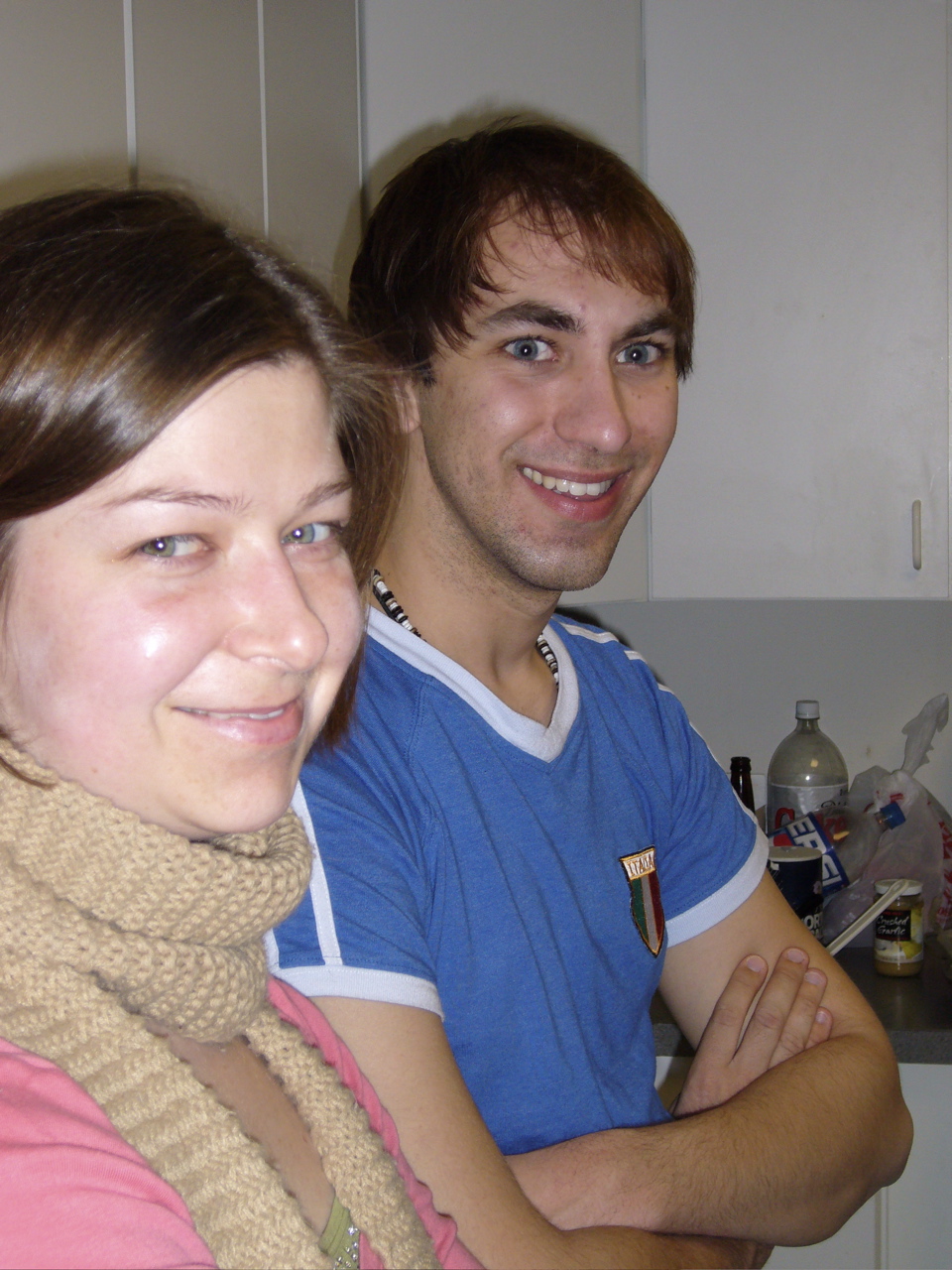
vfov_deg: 29.4
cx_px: 476
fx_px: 2420
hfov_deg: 22.3
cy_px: 635
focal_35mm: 66
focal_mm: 10.9
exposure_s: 1/60
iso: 125
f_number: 3.9
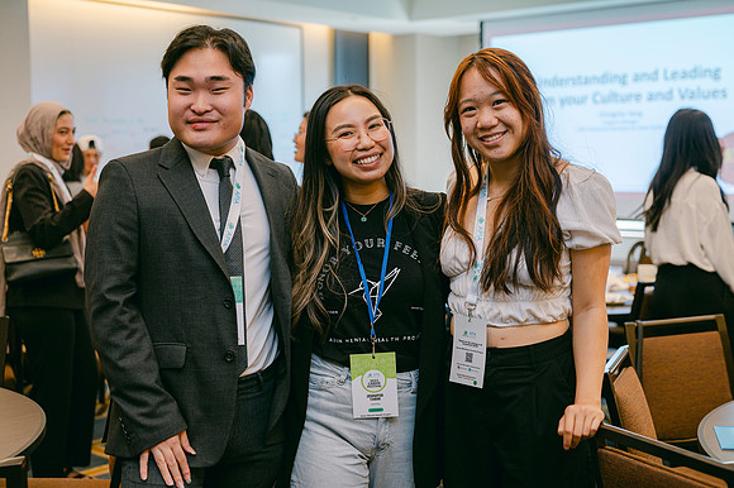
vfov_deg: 27.0
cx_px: 367
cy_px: 244
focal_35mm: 50
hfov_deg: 39.6
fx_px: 1019
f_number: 3.2
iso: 500
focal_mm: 50
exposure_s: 1/125
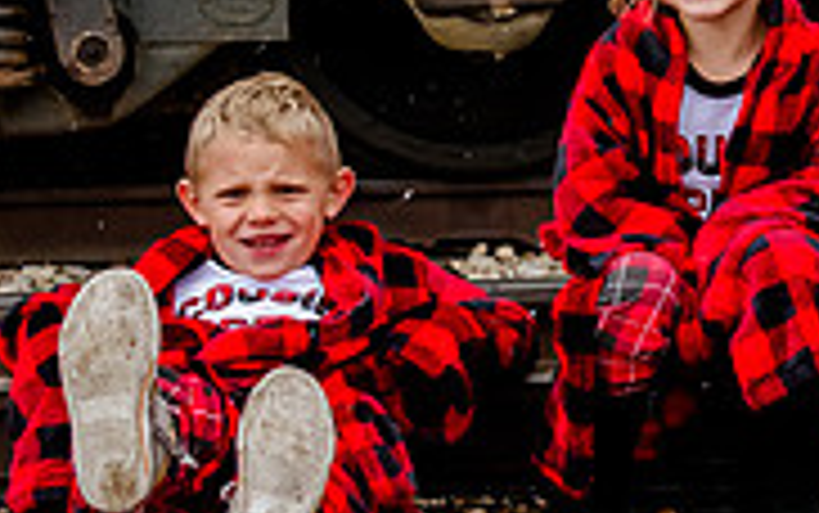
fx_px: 3864
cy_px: -66
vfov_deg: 7.5
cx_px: 713
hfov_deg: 12.0
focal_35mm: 173
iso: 800
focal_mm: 38
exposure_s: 1/400
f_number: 7.1
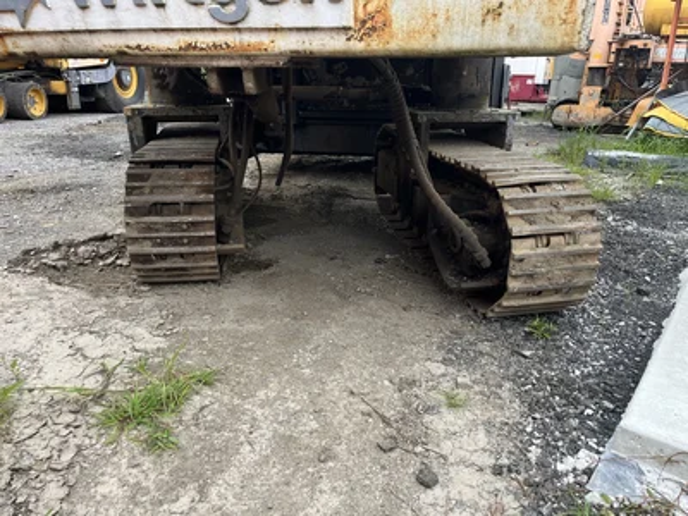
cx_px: 344
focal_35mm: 26
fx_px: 517
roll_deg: +0.7
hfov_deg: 67.3
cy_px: 258
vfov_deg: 53.1
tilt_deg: -19.9
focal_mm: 5.1
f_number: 1.6
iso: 50
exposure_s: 1/513
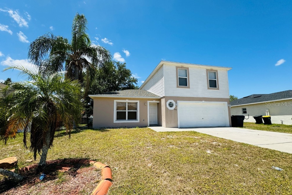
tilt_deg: +5.9
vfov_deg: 77.3
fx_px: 122
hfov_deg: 100.4
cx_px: 142
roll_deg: -0.5
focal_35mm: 15
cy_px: 104
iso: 50
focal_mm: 2.22
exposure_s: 1/1927
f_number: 2.2
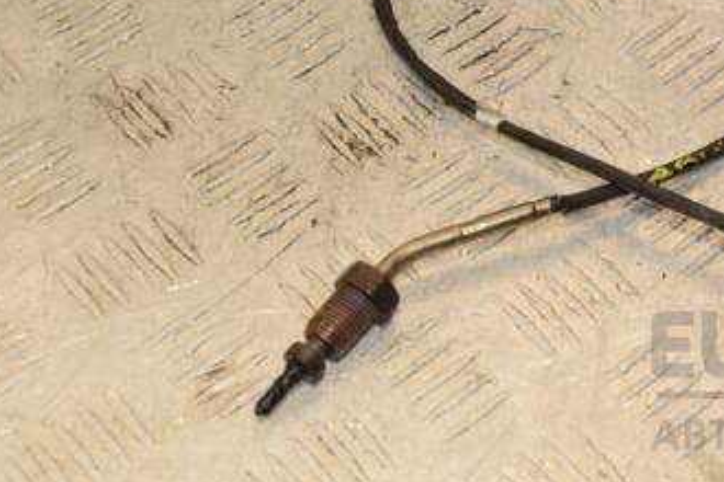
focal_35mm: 123
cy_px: 53
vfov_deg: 11.1
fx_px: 2472
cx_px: 610
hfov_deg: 16.5
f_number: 9
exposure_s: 1/200
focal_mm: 45
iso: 800
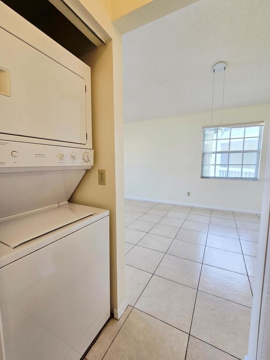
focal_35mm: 14
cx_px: 132
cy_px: 180
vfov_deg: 102.1
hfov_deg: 85.7
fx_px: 146
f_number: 2.2
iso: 80
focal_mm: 2.2
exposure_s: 1/120
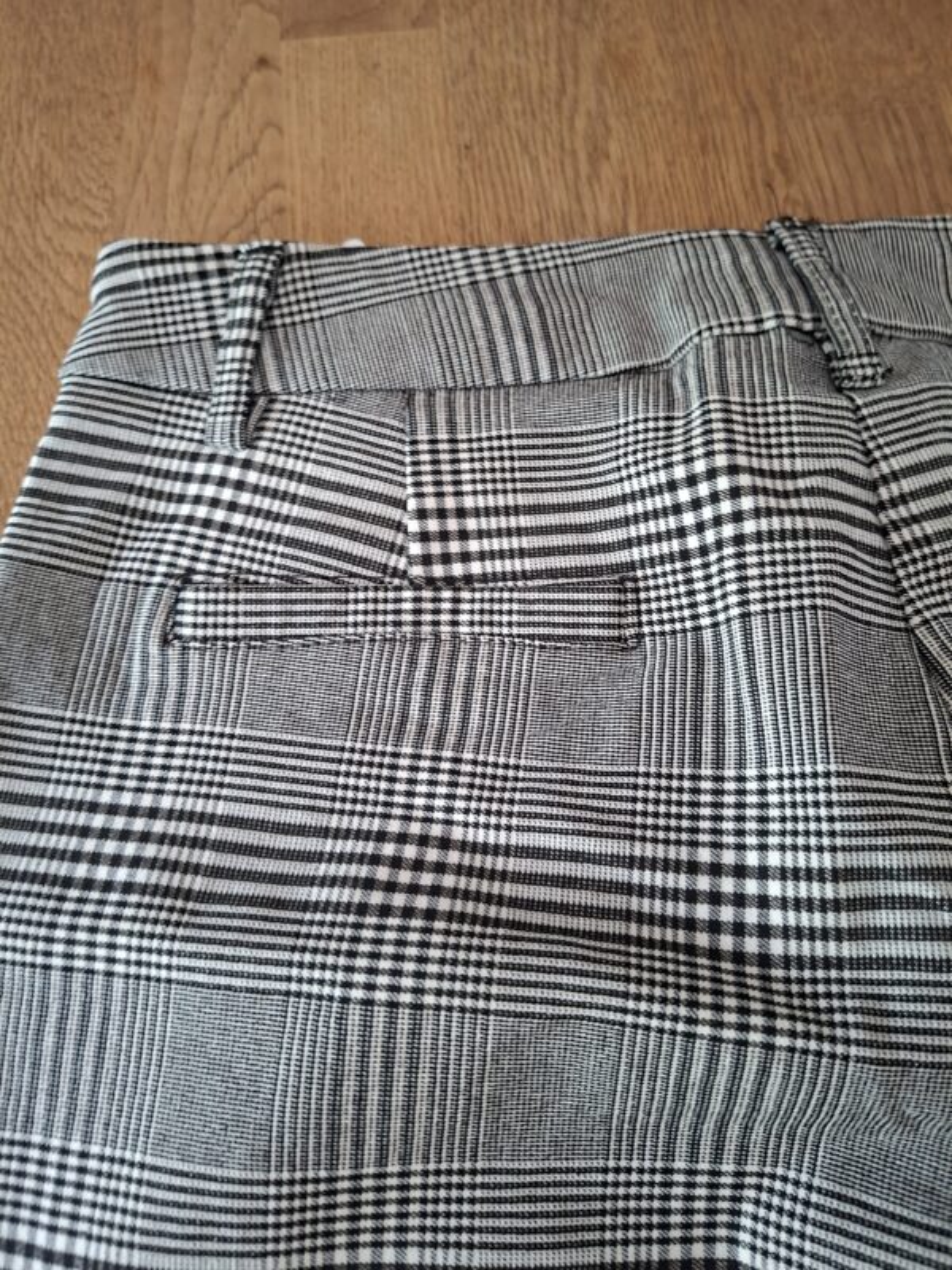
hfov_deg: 58.9
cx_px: 476
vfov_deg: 73.9
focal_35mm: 23
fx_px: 843
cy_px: 635
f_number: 1.8
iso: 320
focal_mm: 5.54
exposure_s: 1/50
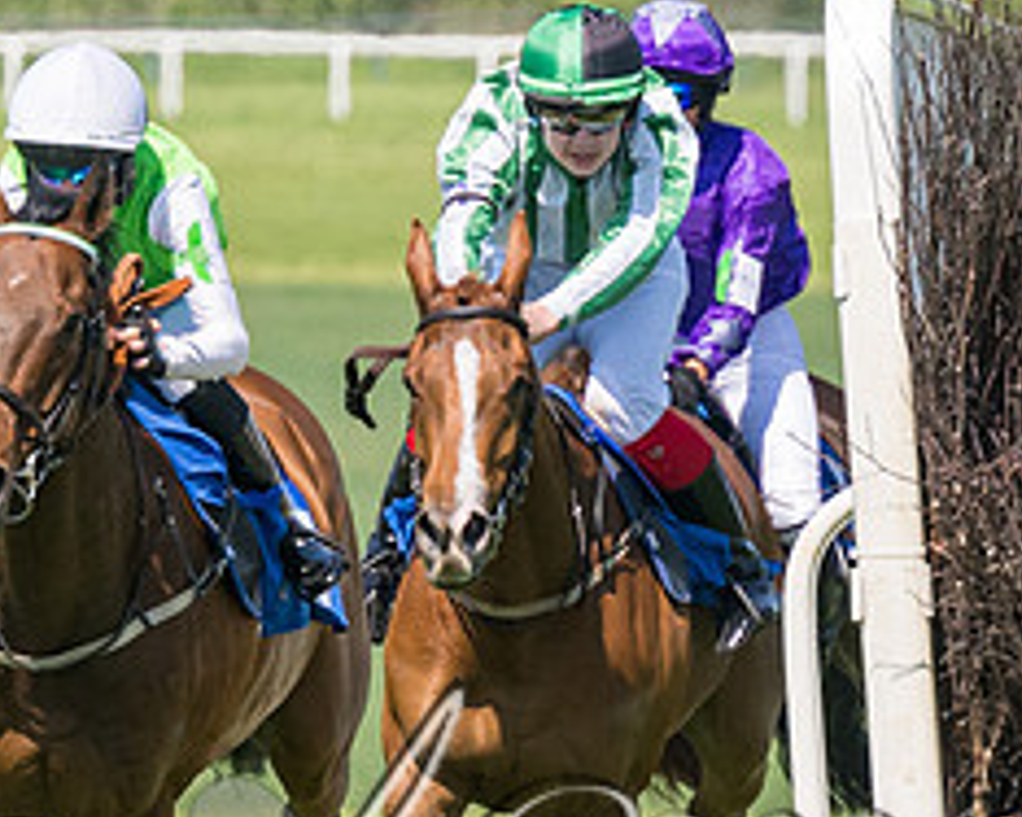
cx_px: 23
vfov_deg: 1.3
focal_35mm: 1215
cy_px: 478
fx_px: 36735
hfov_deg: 1.6
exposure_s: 1/2500
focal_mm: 210
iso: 400
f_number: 5
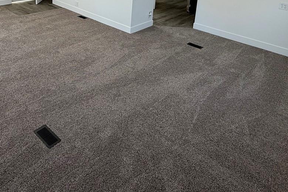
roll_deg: -3.0
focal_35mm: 30
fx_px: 240
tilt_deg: -14.3
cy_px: 2
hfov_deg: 61.5
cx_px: 118
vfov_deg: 38.9
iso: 64
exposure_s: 1/99
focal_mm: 2.22
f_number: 2.2
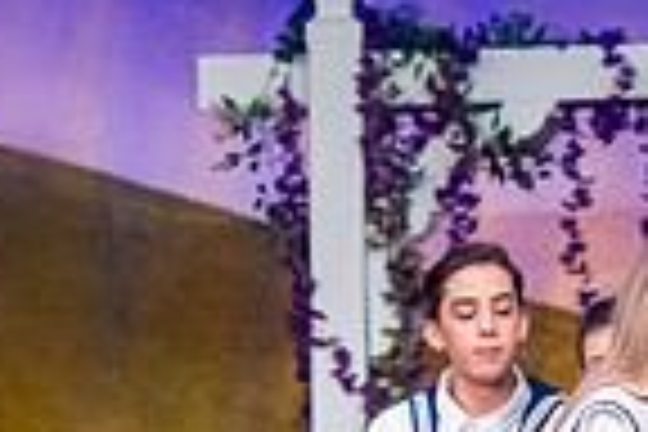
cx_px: 806
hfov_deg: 3.7
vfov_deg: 2.4
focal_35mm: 563
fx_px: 10133
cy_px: 461
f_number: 3.2
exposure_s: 1/320
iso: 3200
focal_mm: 140
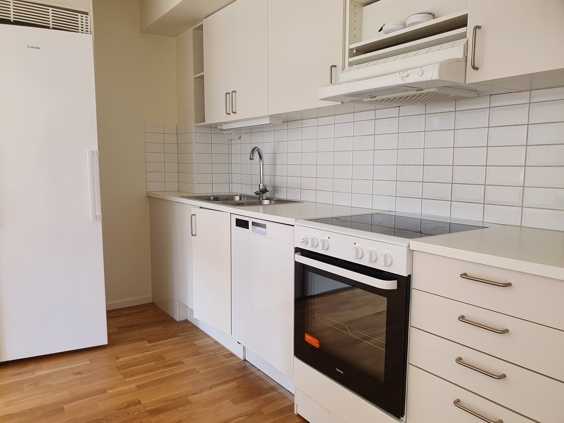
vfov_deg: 53.1
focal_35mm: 26
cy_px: 212
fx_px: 424
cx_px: 282
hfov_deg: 67.3
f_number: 2.4
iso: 64
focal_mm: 4.32
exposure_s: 1/100
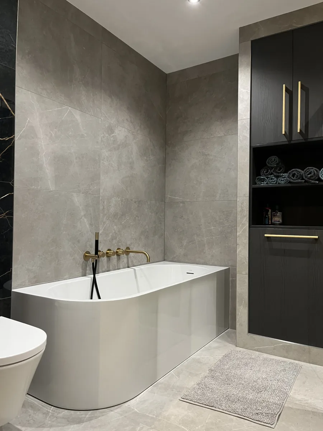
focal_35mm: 26
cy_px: 216
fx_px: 323
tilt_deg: +0.6
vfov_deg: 67.3
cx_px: 162
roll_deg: -1.0
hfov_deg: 53.1
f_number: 1.6
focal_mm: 5.1
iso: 160
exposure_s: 1/50
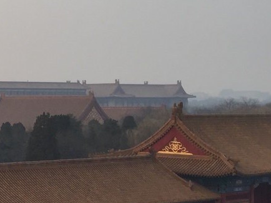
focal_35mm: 107
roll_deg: +0.8
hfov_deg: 15.6
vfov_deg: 13.8
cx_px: -222
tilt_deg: +0.4
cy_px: 104
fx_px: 837
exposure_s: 1/425
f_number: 2.2
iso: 32
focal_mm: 4.15
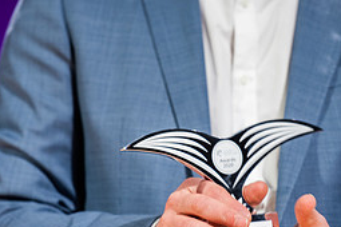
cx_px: 216
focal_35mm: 495
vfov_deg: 2.8
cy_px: 160
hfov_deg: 4.2
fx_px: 4688
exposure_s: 1/200
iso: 320
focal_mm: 200
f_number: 2.8
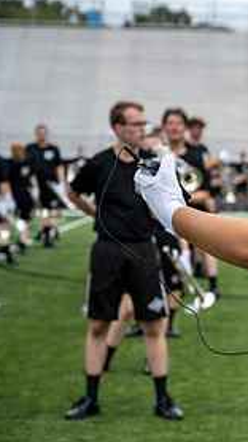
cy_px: 220
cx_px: 429
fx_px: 1792
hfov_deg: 7.7
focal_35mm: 153
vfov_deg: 14.1
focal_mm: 70
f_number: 4
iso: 250
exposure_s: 1/800
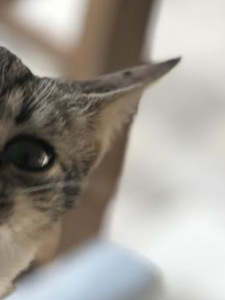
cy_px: 270
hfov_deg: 9.5
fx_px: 1327
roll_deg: -10.3
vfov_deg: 12.8
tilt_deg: -40.5
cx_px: -52
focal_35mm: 153
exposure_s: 1/100
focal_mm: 6.6
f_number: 2.8
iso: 40
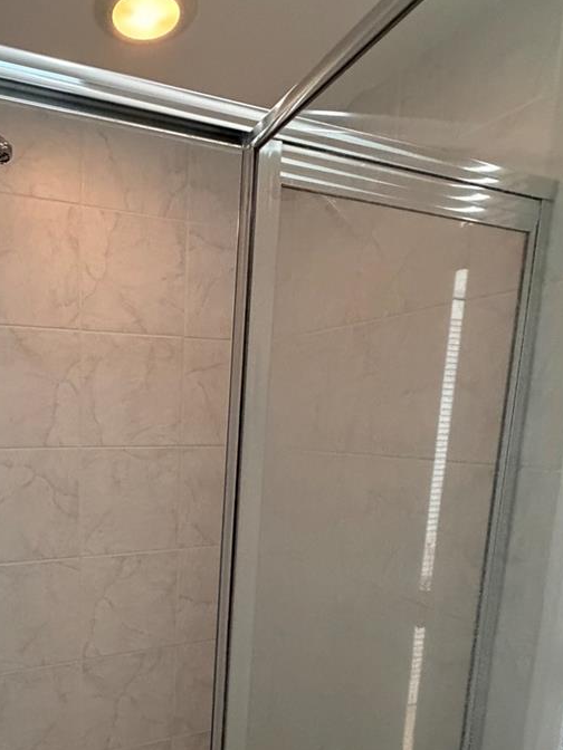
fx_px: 542
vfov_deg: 67.3
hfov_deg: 50.8
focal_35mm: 25
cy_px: 504
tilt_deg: -9.2
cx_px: 97
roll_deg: -0.2
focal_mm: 2.22
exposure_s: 1/60
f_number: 2.2
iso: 640
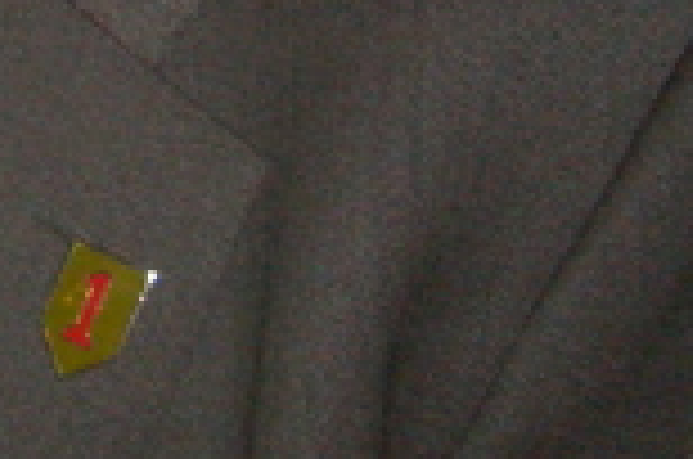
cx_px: -405
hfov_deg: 13.5
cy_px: -272
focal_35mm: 142
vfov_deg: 9.3
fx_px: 2728
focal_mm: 5.8
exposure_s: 1/60
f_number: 2.6
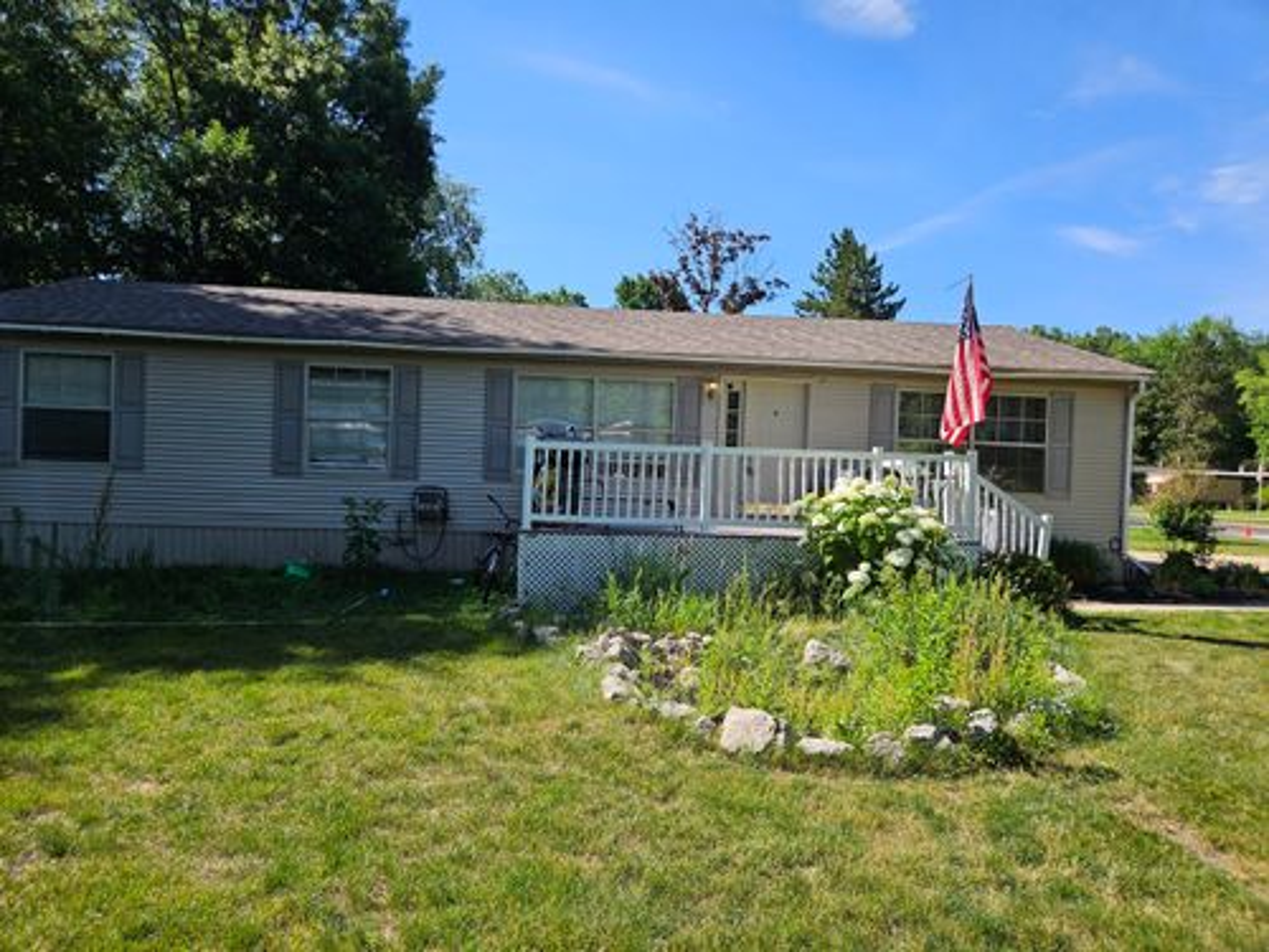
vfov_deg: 58.9
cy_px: 476
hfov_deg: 73.9
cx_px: 634
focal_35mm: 23
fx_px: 843
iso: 25
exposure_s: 1/1179
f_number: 1.8
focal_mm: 5.4
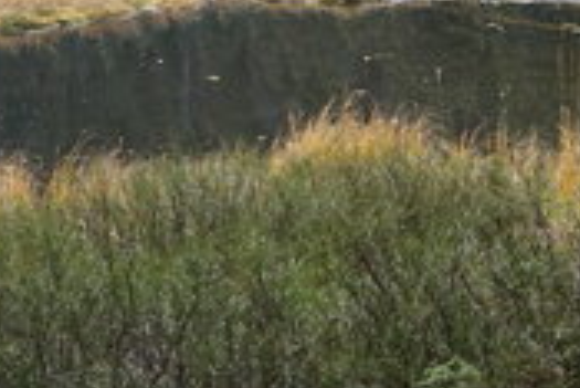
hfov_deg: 17.8
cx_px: 580
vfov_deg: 11.9
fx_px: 1806
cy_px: -104
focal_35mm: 112
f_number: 4
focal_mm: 28
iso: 125
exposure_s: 1/160
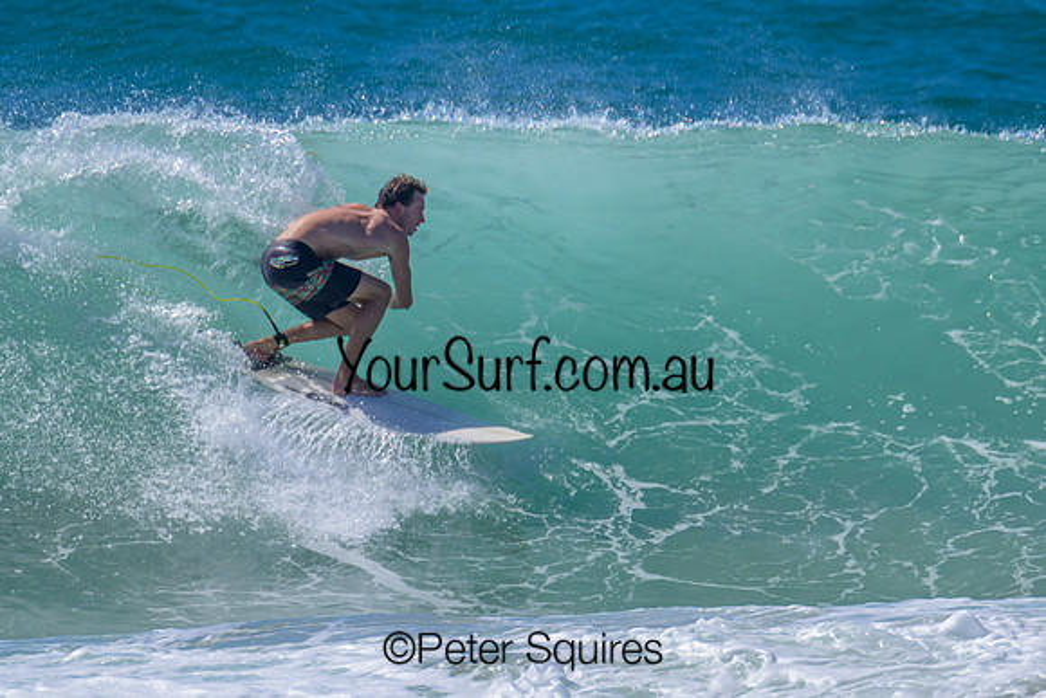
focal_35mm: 1099
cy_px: 332
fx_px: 31938
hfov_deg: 1.9
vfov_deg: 1.3
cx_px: 512
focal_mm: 800
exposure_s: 1/2000
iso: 720
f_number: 11
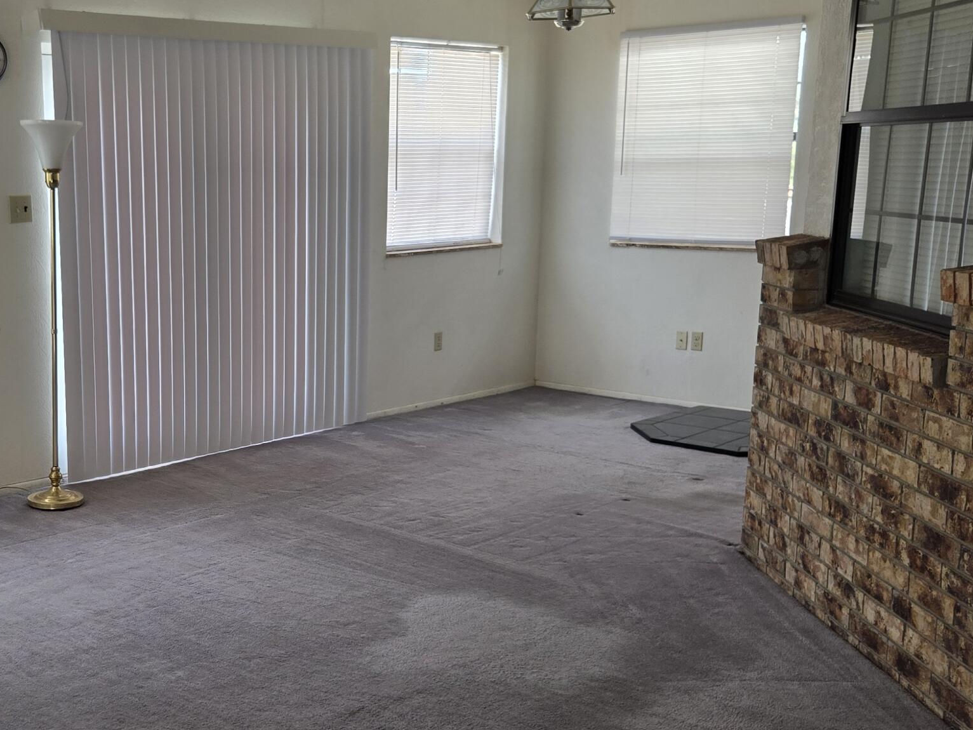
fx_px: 1265
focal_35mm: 45
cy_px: 439
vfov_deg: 32.1
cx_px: 186
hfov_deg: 40.3
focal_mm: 5.4
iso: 50
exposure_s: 1/180
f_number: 1.8
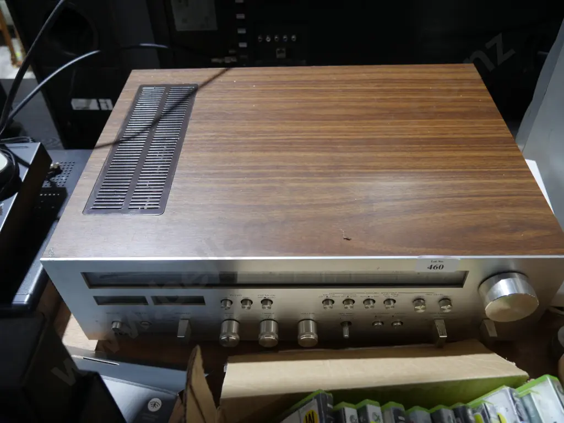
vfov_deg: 49.7
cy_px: 212
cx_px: 282
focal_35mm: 28
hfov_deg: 63.4
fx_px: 456
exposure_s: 1/60
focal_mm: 14
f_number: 3.5
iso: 400
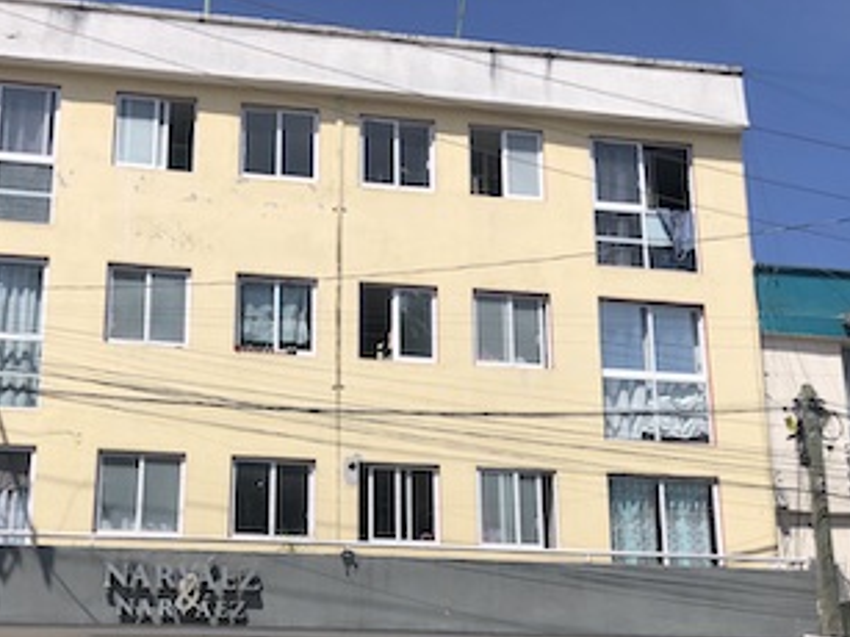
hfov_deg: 44.3
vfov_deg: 33.7
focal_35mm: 42
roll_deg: -0.9
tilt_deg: +14.8
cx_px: 293
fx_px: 1031
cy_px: 475
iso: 25
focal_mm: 4
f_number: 1.8
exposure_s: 1/3472
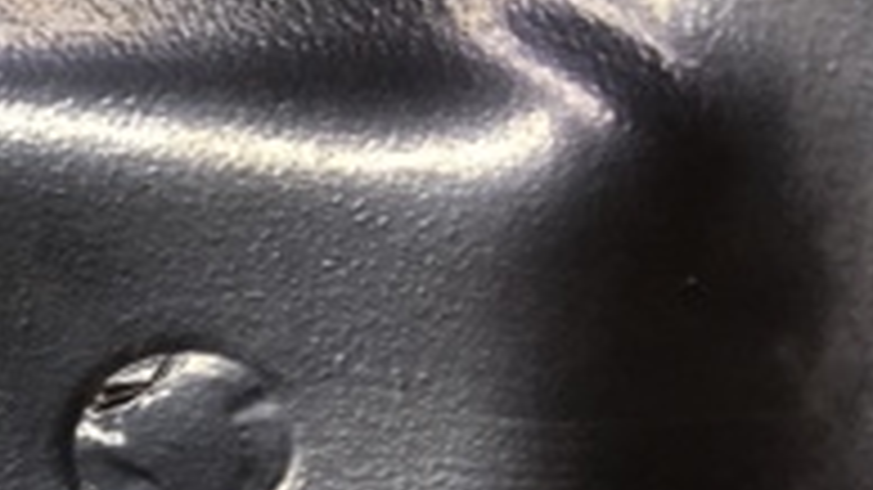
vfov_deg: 10.4
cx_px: -513
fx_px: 2407
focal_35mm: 104
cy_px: 1065
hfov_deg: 17.9
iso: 40
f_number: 2.2
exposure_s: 1/50
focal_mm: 4.15
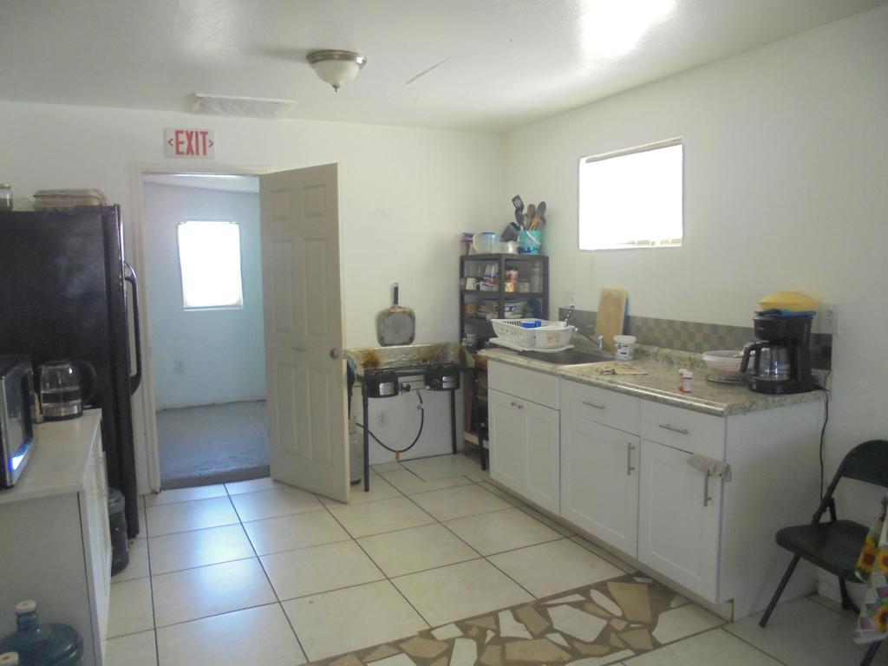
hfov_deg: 67.3
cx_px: 444
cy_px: 333
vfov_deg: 53.1
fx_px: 667
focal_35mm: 26
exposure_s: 1/30
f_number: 3.5
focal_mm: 4.6
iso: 250
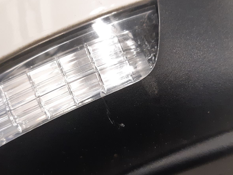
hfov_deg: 41.9
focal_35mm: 45
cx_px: 95
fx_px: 303
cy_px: 96
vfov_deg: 32.2
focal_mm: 3.93
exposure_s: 1/33
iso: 200
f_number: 1.7
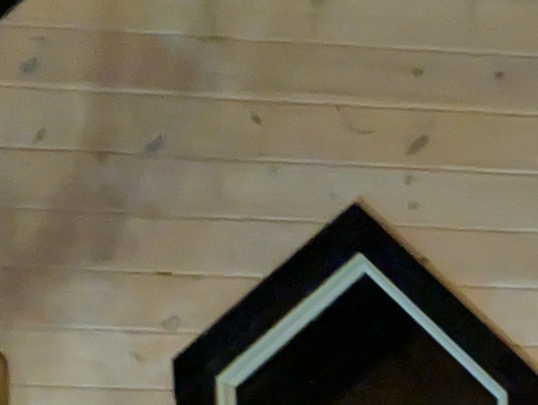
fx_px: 1307
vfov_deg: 15.2
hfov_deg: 18.7
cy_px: 727
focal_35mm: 84
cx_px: 936
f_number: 1.7
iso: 335
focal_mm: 2.02
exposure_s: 1/106
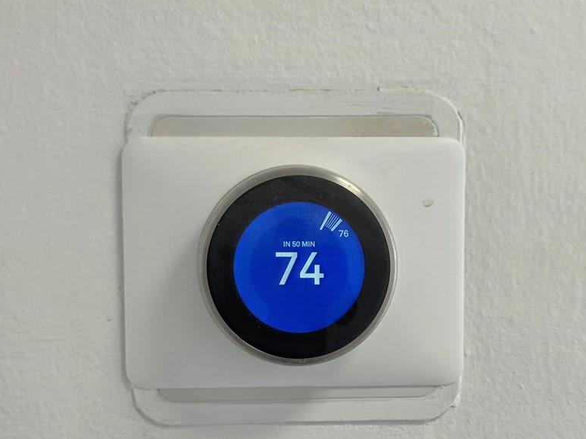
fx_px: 812
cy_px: 285
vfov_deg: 30.1
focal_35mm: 48
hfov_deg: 39.7
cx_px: 303
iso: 20
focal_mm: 6.3
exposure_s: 1/120
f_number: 1.7
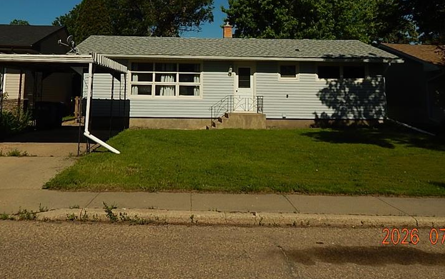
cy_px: 46
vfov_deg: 34.9
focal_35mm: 35
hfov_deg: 55.2
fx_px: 425
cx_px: 199
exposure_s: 1/800
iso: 125
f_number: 6
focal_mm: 4
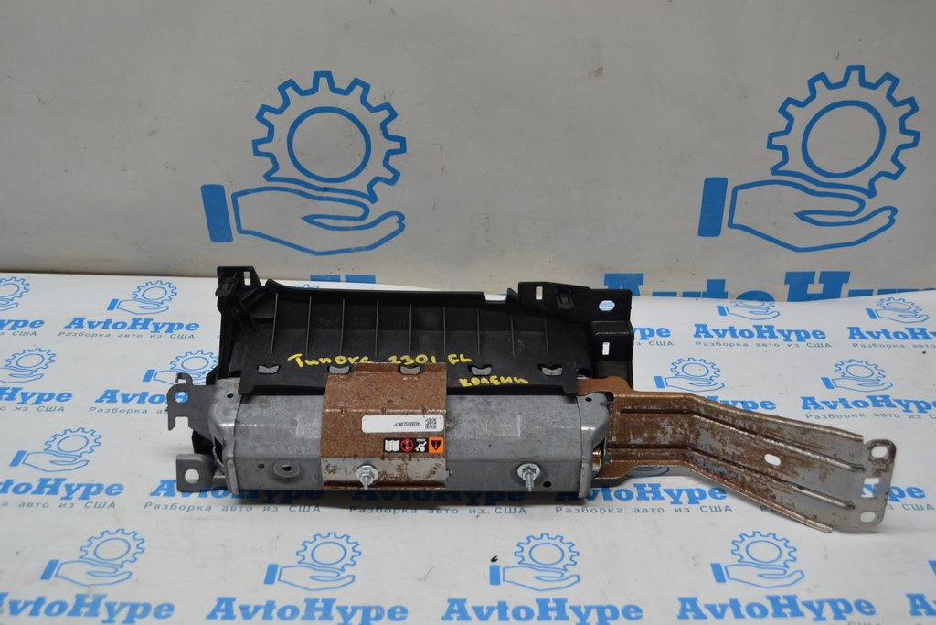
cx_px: 468
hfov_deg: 49.5
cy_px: 312
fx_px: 1014
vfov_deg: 34.2
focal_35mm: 39
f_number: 5
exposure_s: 1/100
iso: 400
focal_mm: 26
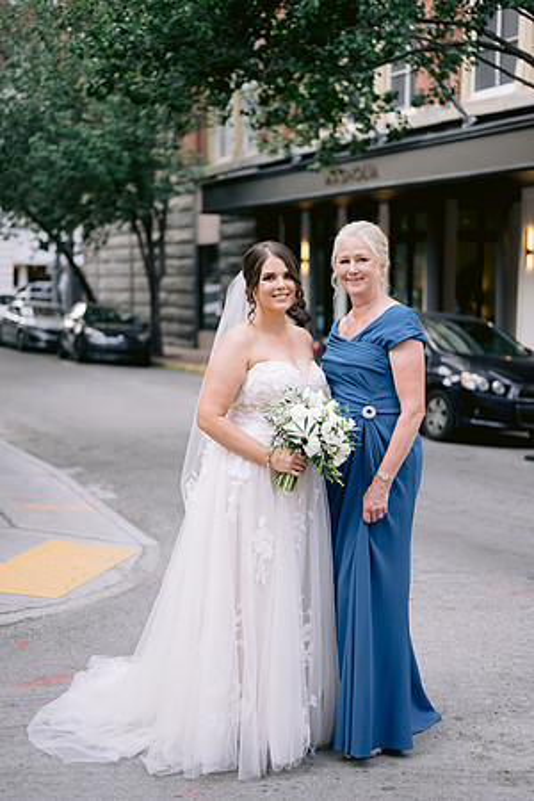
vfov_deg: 39.6
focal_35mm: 50
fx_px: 1112
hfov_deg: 27.0
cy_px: 400
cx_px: 267
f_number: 1.8
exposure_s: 1/500
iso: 160
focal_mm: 50
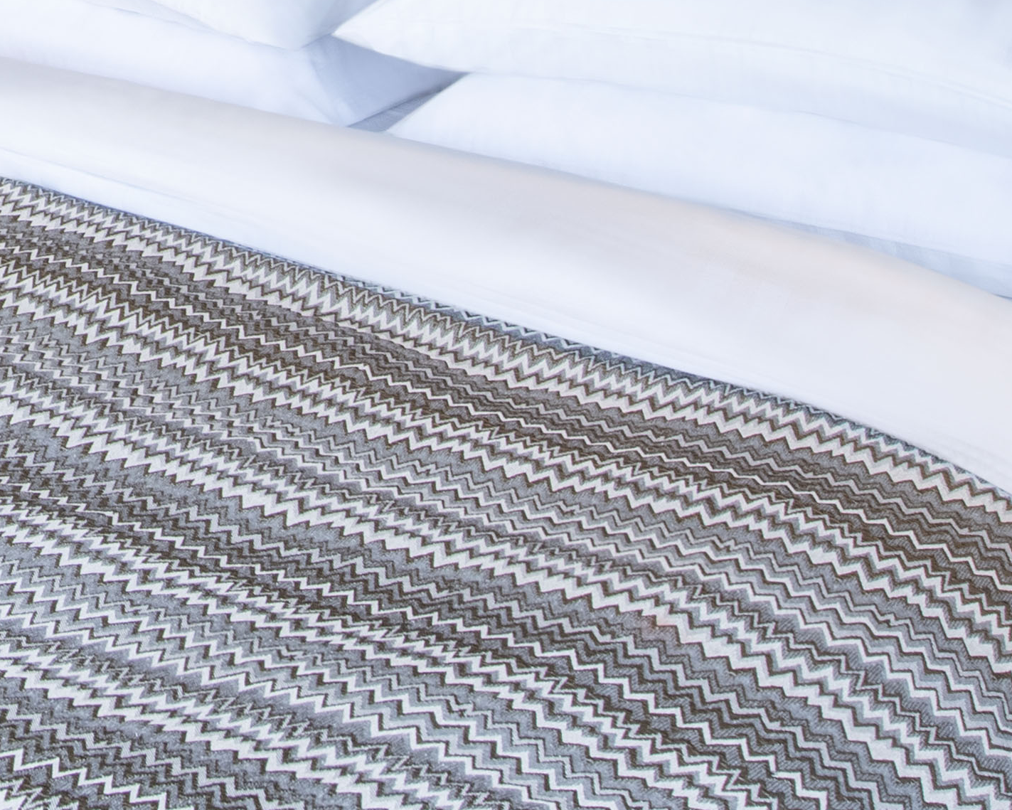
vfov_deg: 13.9
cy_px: -653
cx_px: -810
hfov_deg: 16.4
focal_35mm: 98
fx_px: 2936
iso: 200
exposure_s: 1/2.5
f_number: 16
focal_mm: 18
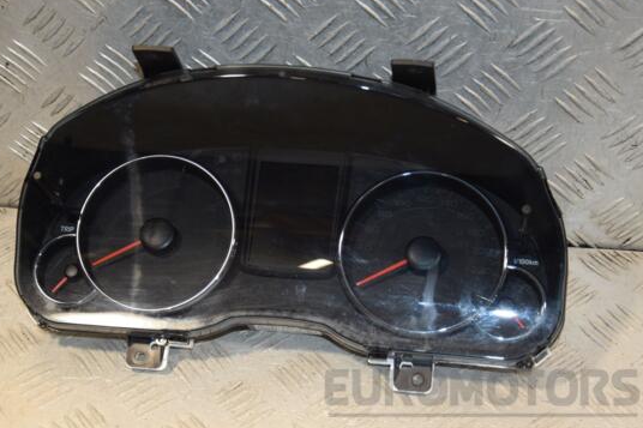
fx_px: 1349
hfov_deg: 26.8
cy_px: 228
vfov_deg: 18.0
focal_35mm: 76
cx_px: 302
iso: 800
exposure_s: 1/200
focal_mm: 45
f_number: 5.6
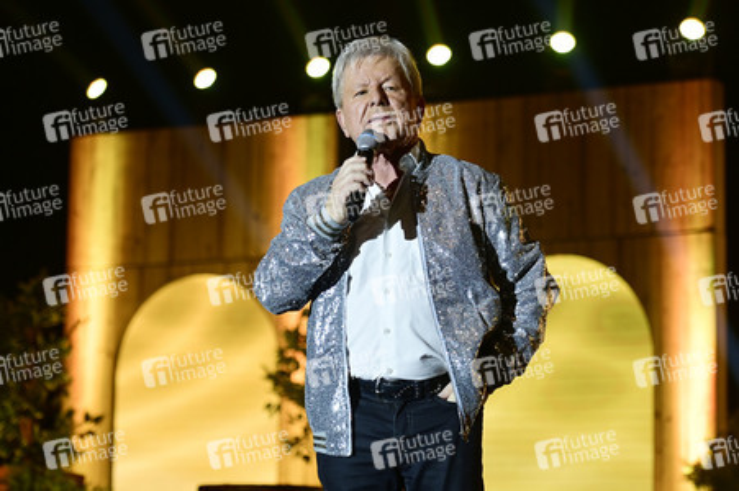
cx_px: 370
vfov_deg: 14.4
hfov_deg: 21.5
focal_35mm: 95
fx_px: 1949
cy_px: 246
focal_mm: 95
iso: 720
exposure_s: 1/160
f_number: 2.8
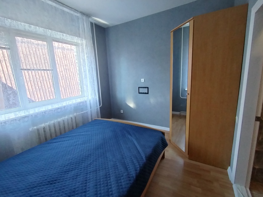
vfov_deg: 78.1
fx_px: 122
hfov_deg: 94.5
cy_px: 98
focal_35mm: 16
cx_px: 132
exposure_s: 1/33.3
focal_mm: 1.42
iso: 288
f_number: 2.2
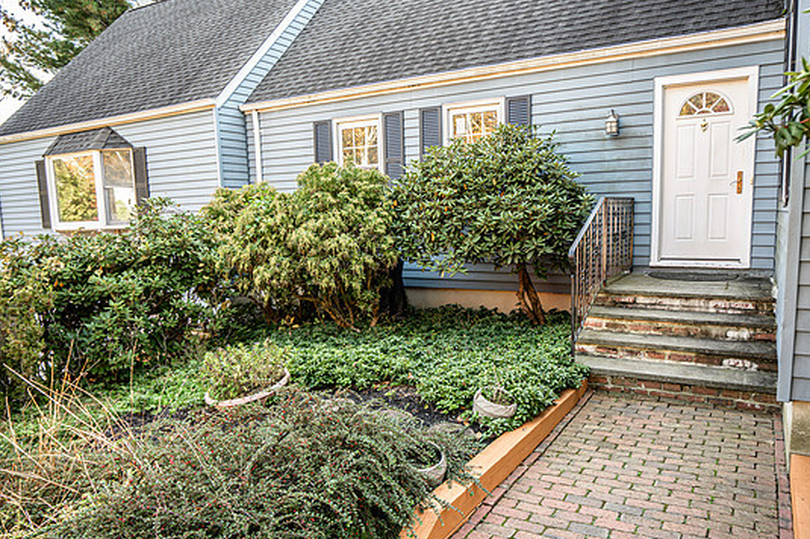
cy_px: 289
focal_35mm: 26
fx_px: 585
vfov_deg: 49.5
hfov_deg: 69.3
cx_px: 433
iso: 400
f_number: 4
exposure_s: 1/125
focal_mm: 24
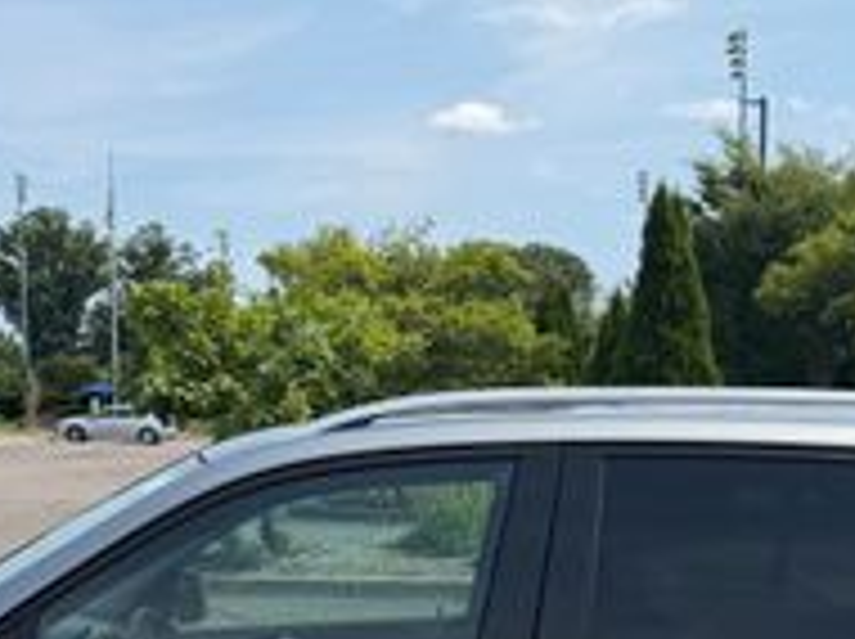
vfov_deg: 17.9
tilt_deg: -5.3
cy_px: 572
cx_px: 472
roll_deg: +0.7
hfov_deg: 24.1
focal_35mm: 81
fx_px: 1998
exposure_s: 1/5319
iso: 80
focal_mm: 6.76
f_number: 1.78
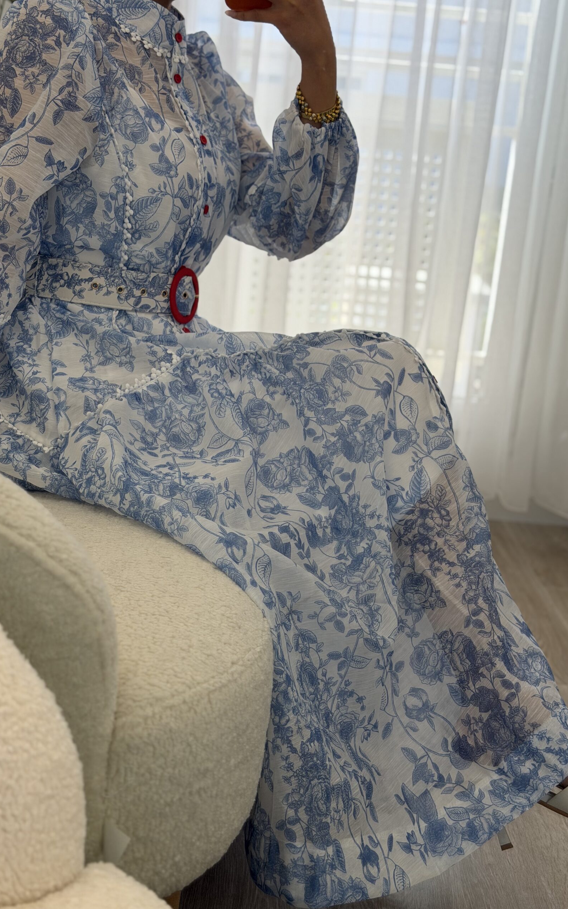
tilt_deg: -30.6
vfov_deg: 39.6
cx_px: 275
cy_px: 455
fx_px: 1263
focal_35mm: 51
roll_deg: -6.3
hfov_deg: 25.3
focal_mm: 6.76
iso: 64
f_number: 1.78
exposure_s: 1/375
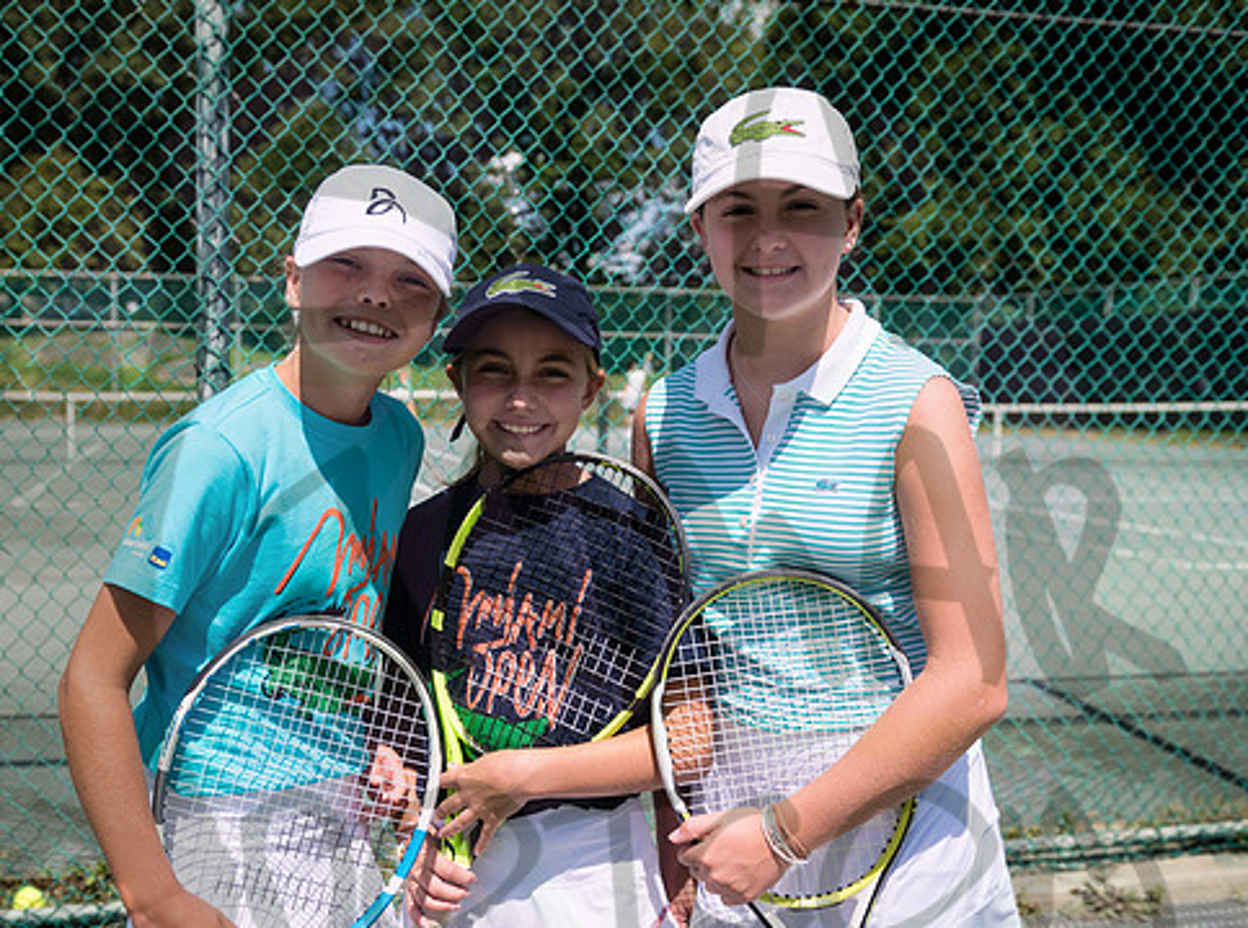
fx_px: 1545
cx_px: 538
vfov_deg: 33.4
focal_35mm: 43
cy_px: 513
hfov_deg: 43.9
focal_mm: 31
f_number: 4
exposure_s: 1/3200
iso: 200
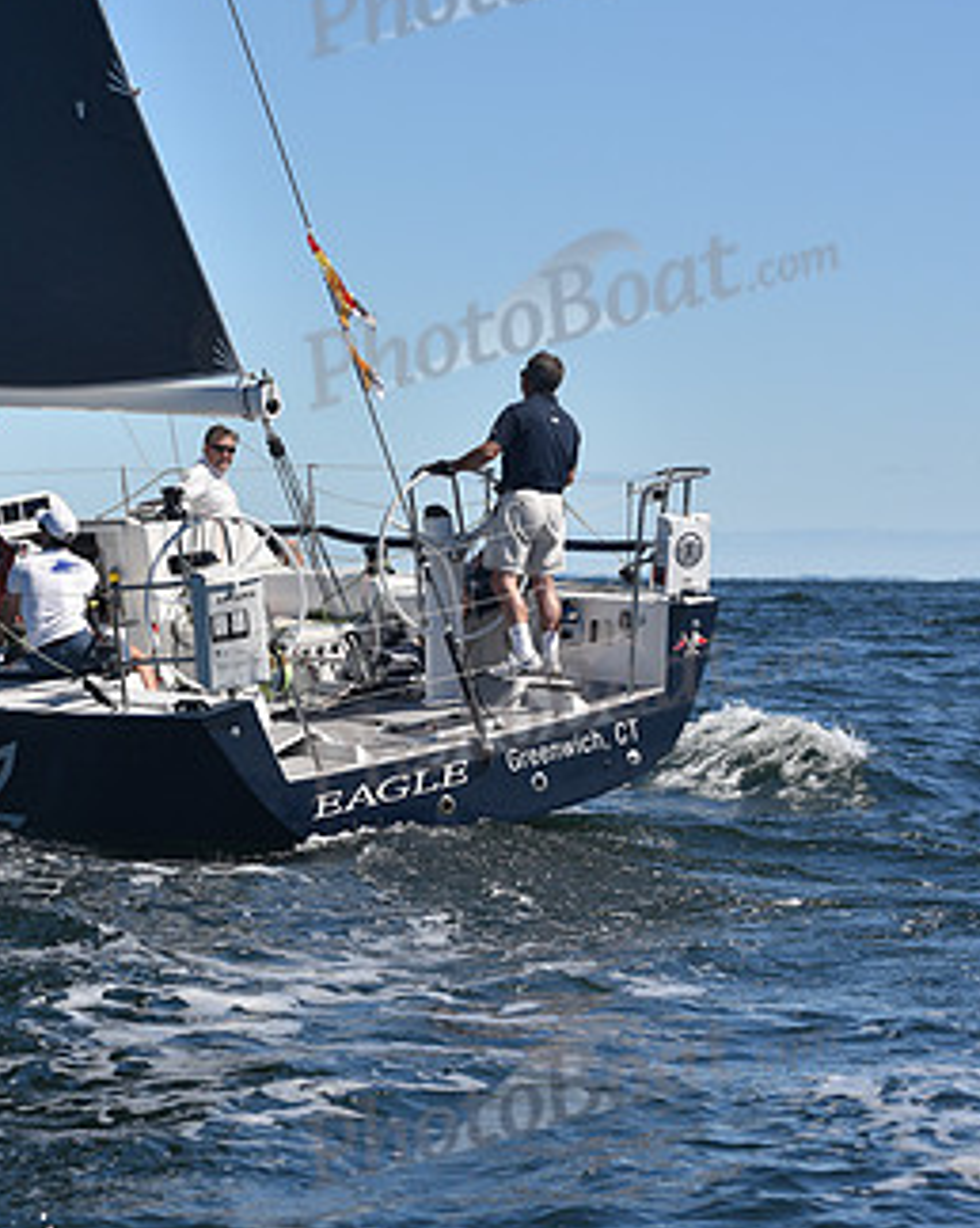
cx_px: 110
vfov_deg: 16.3
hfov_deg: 13.0
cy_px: 561
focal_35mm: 118
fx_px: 4282
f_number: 5.6
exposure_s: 1/800
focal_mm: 70
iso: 200
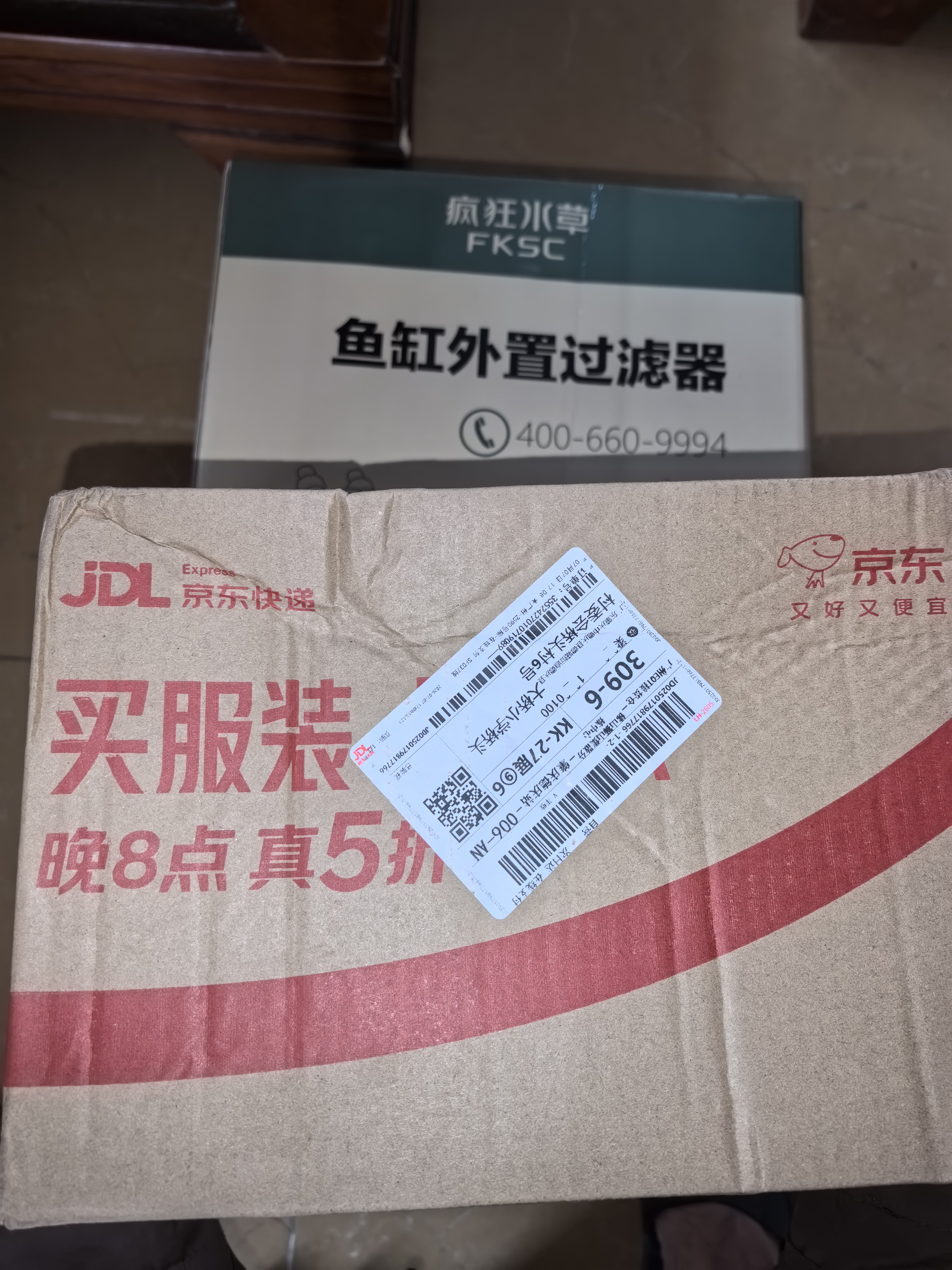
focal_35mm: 27
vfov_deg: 65.3
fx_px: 990
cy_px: 635
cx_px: 476
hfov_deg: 51.4
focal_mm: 8.5
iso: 250
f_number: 2
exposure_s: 1/120
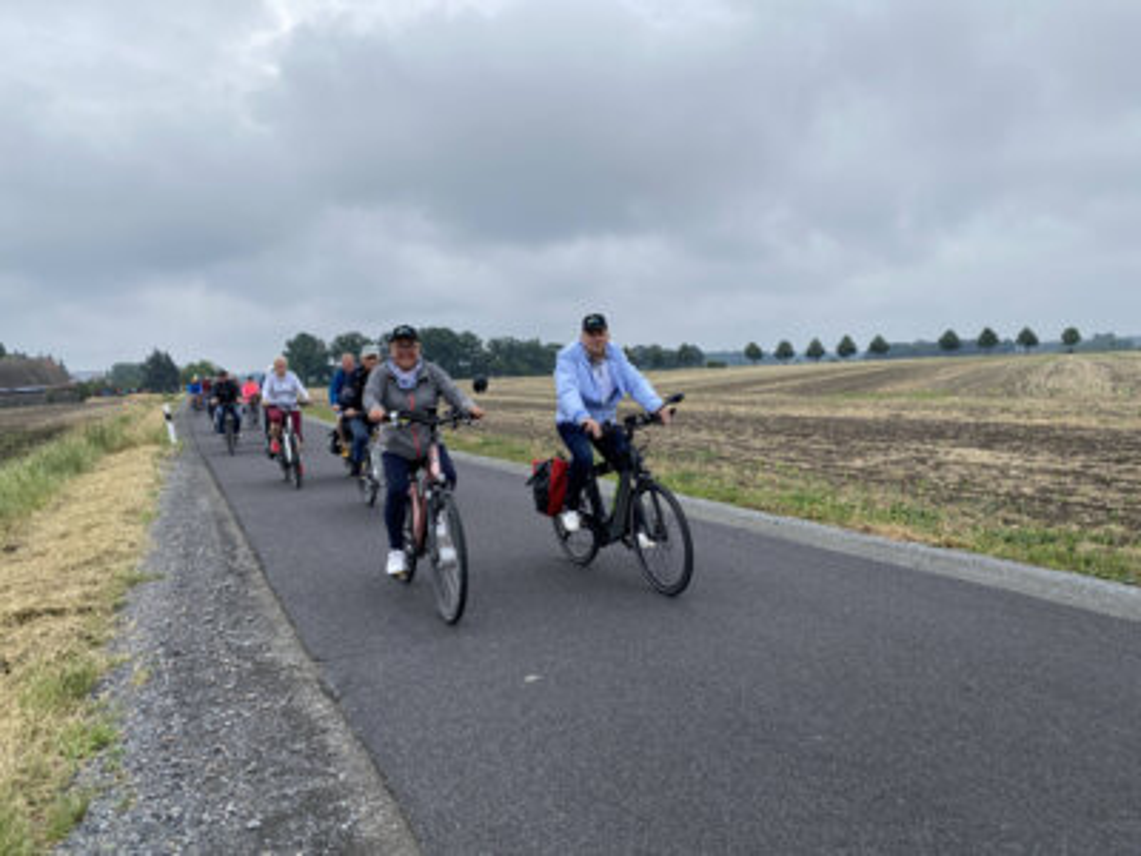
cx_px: 570
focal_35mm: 26
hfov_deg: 67.3
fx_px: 857
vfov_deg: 53.1
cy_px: 428
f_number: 1.8
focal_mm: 4.2
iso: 32
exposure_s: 1/2410
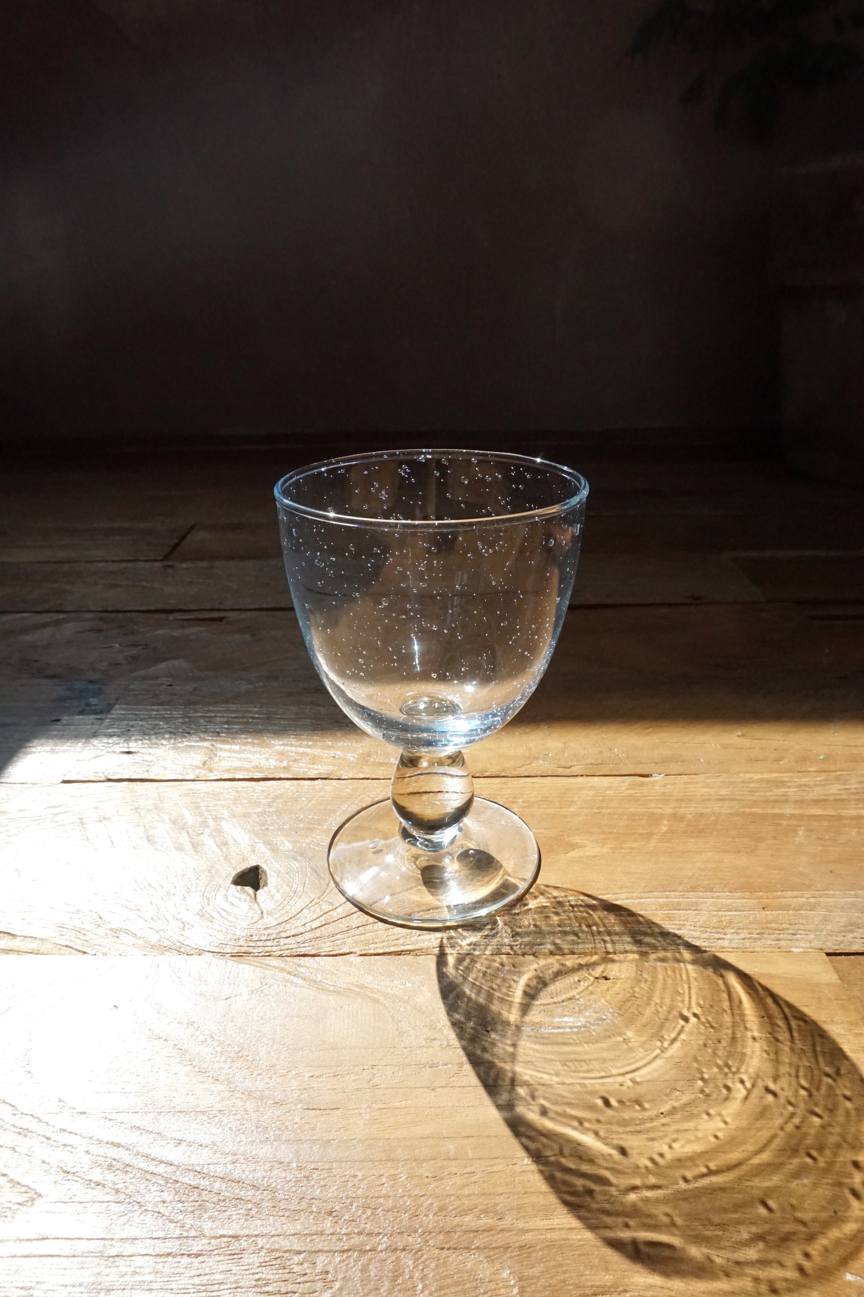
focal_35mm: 24
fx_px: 864
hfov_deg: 53.1
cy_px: 648
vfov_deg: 73.7
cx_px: 432
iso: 2500
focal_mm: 16
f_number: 11
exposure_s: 1/2000
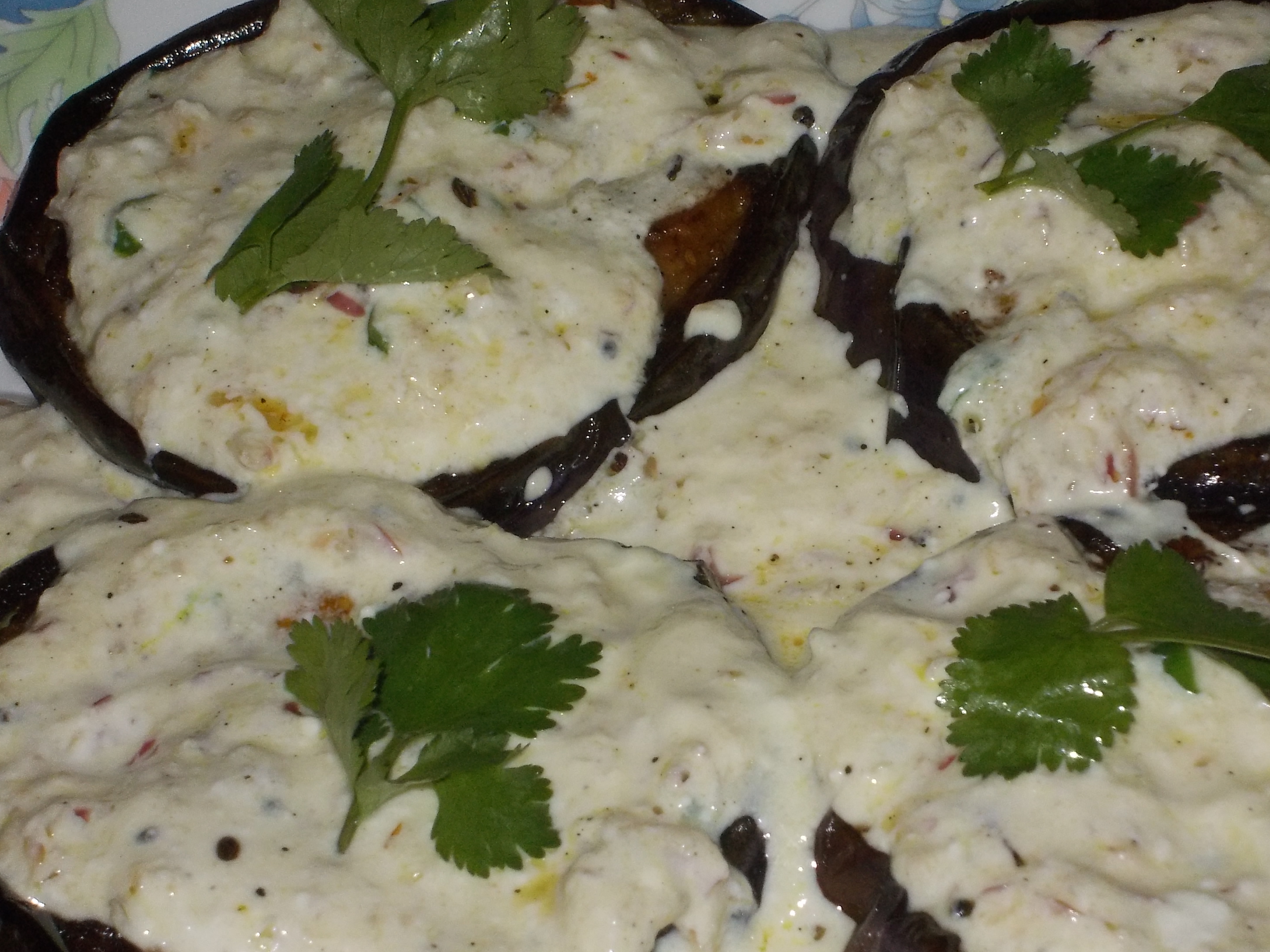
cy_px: 511
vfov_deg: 9.3
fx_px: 5870
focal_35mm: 160
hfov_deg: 12.3
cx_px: 783
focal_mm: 17.9
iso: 200
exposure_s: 1/60
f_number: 6.3
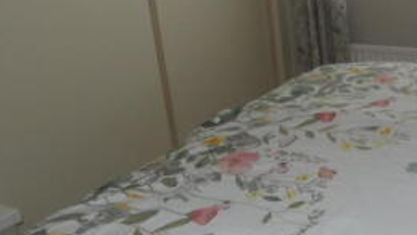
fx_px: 542
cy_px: 62
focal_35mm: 49
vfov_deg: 24.2
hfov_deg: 37.6
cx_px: 416
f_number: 2.8
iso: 100
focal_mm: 3.6
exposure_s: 1/60
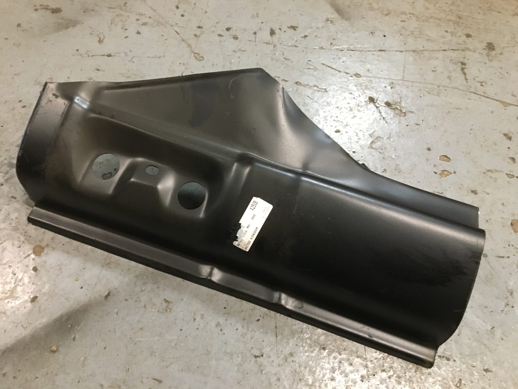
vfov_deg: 48.2
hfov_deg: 61.7
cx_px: 259
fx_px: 434
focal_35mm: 29
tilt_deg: -62.4
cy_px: 194
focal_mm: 4.15
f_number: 2.2
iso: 400
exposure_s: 1/17
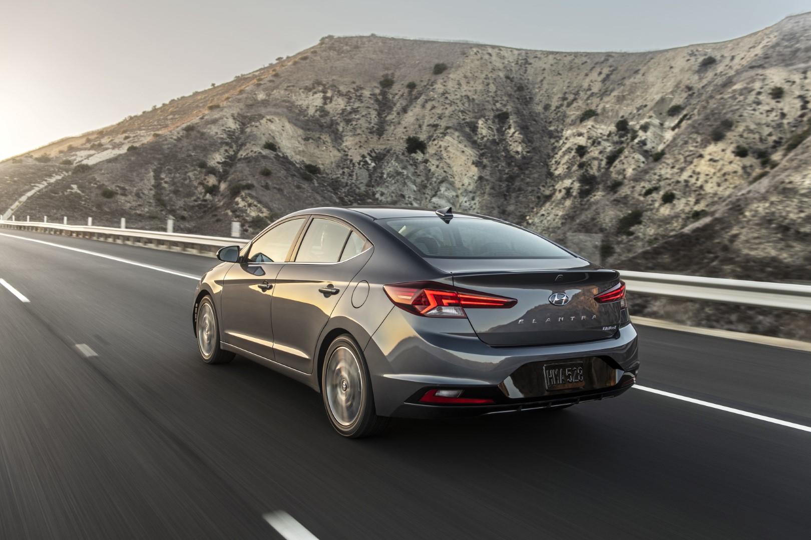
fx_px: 766
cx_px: 406
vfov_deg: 38.9
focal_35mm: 34
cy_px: 270
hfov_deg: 55.8
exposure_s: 1/40
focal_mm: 34
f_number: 4.5
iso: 100
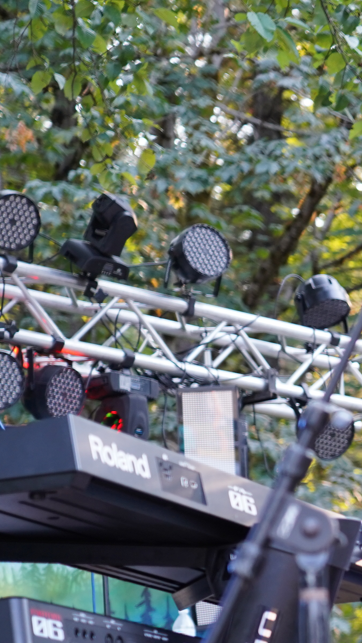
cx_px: 732
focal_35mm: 155
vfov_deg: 13.8
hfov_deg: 7.5
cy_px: 495
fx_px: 2644
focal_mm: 59
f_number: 4
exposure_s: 1/160
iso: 640
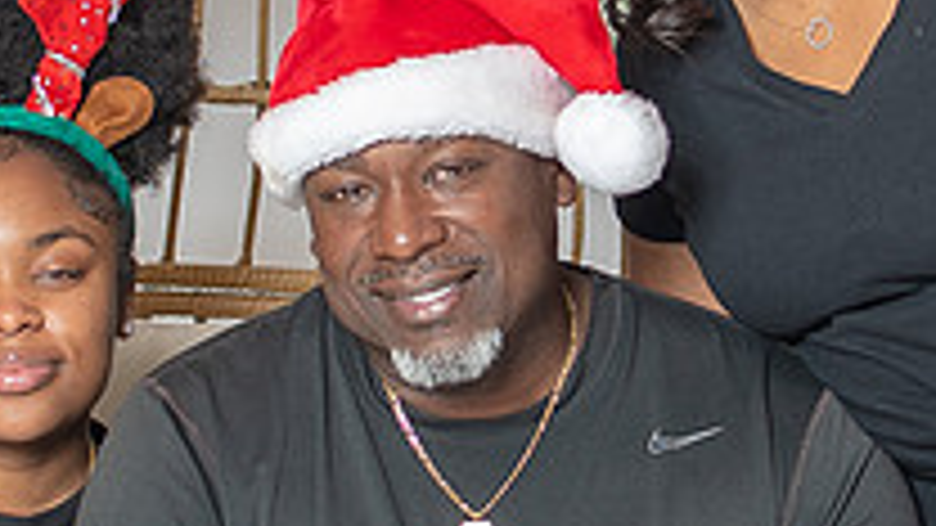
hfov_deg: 11.3
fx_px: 4716
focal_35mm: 190
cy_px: 92
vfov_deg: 6.4
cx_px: 428
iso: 100
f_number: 3.2
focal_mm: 35
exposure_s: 1/250
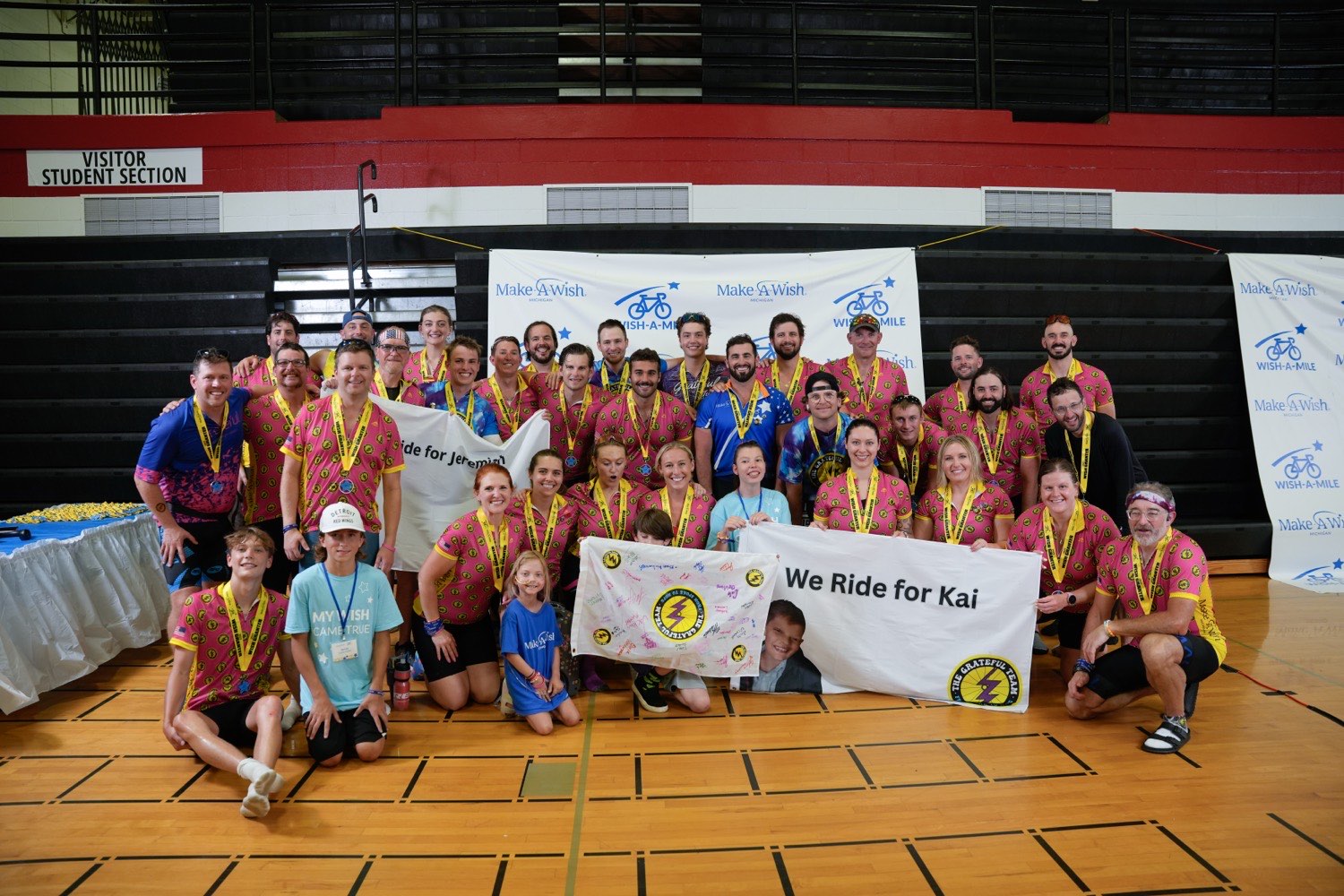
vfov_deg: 53.1
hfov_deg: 73.7
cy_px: 448
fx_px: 896
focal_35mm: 24
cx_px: 672
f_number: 3.5
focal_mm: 24
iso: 1000
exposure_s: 1/125
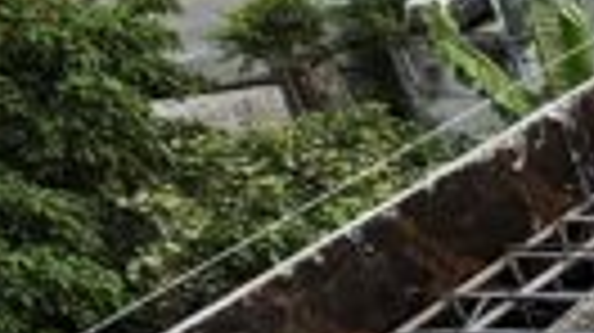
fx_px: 1731
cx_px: 1642
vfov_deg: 10.7
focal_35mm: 110
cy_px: 472
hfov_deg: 12.3
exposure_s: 1/416
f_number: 2.2
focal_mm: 2.2
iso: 50
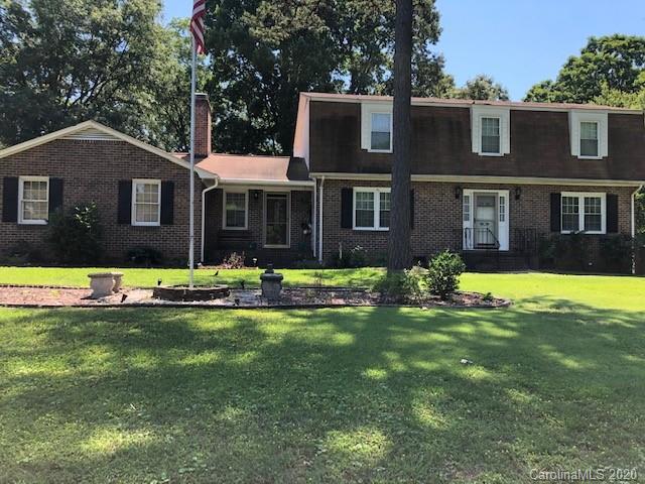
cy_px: 242
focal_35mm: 28
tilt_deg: +1.3
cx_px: 322
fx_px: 522
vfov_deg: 49.7
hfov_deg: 63.4
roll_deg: -1.0
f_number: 1.8
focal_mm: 3.99
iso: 20
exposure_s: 1/349
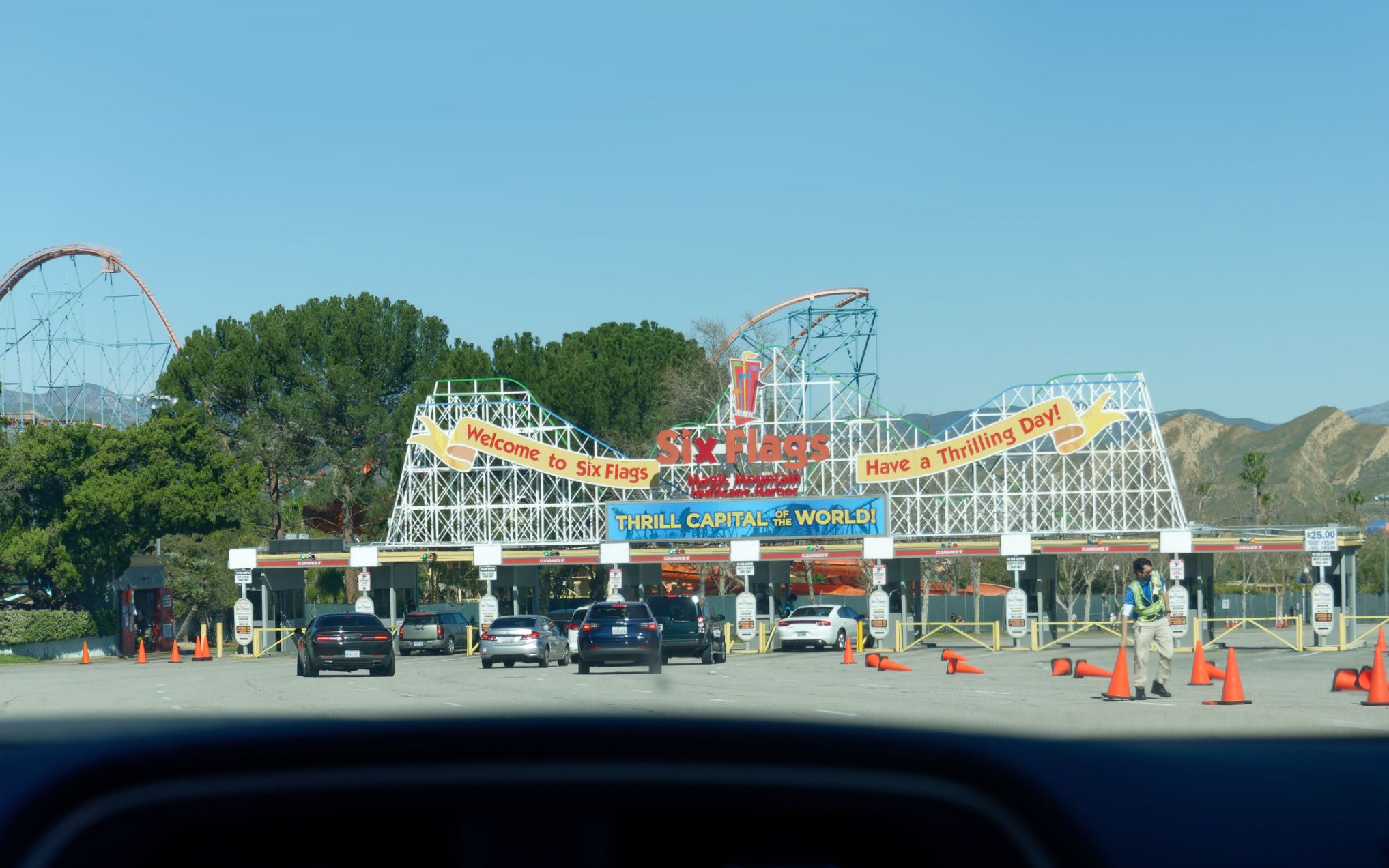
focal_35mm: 80
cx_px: 698
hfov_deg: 25.8
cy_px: 417
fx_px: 3028
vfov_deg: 16.3
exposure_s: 1/2000
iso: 250
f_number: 4
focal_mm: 28.5
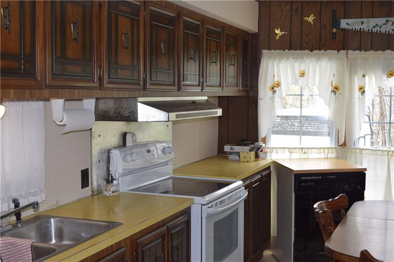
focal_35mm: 45
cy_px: 131
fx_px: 492
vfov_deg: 29.8
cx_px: 197
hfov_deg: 43.6
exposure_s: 1/125
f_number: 5.6
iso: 320
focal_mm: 30
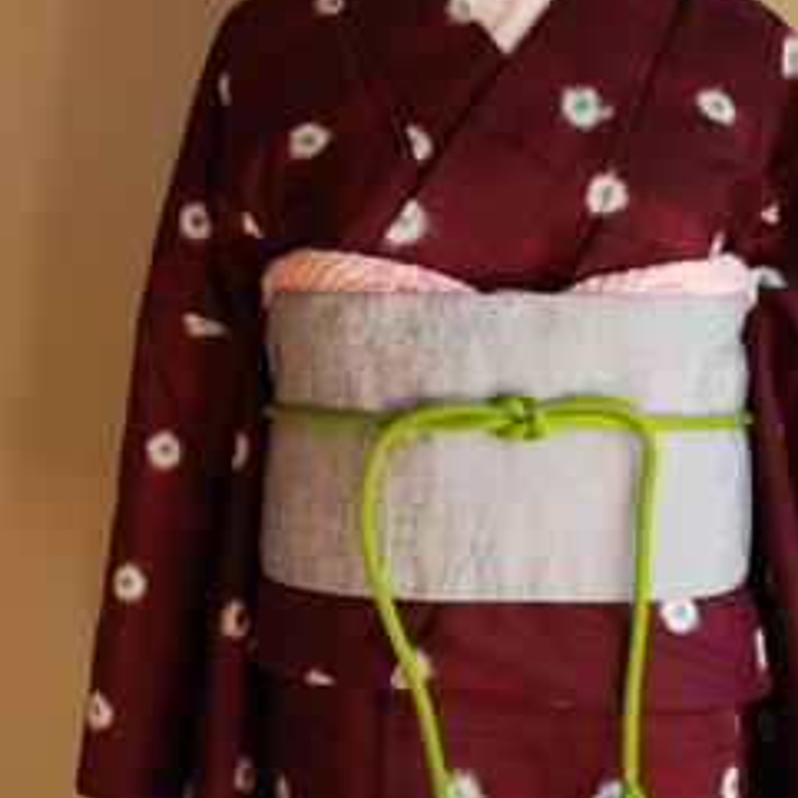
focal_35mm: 62
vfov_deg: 27.7
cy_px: 474
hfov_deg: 27.7
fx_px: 1617
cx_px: 474
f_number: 4
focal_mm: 26
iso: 400
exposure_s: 1/60
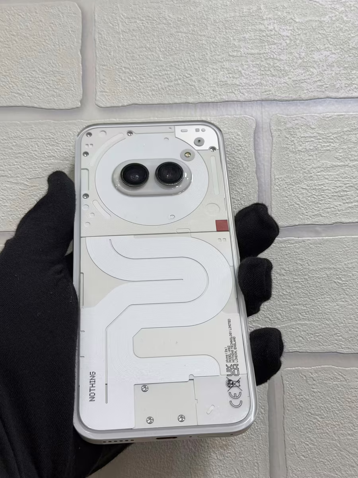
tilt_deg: +8.8
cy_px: 239
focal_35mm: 48
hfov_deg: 30.3
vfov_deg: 39.7
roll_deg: +1.7
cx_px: 179
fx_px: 662
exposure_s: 1/100
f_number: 1.78
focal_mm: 6.76
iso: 64
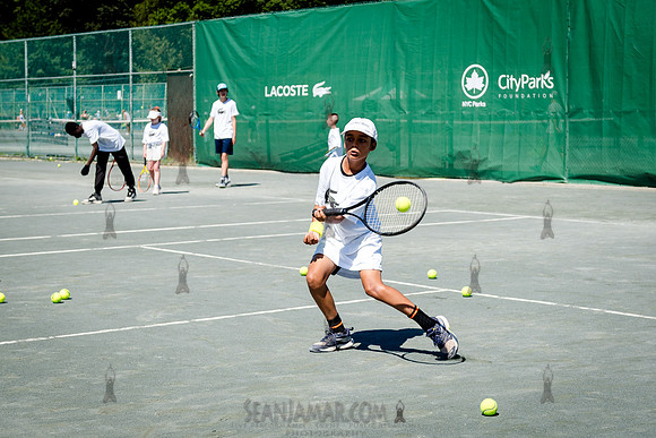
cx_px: 340
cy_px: 192
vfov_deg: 19.2
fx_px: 1296
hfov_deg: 28.4
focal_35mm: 71
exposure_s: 1/1600
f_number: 3.5
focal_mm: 42
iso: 200
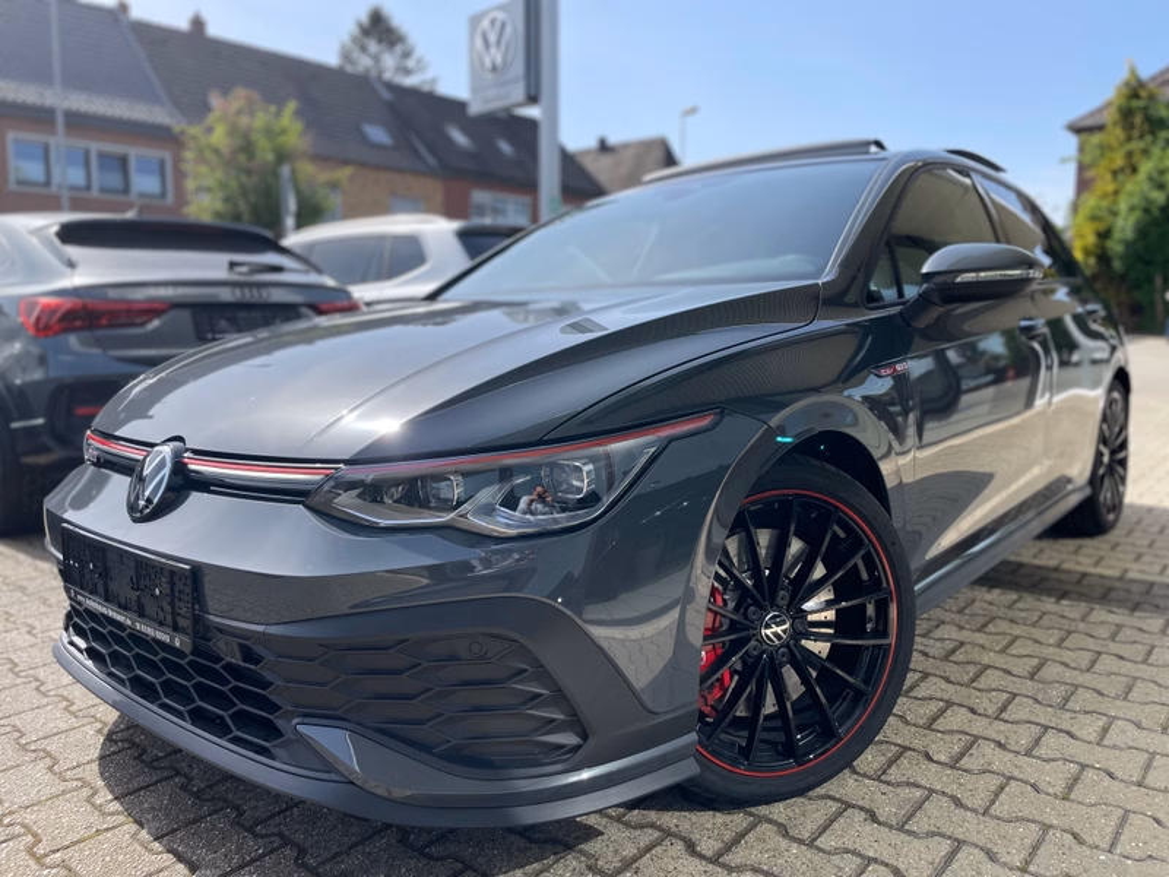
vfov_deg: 53.1
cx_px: 584
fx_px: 878
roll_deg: -0.4
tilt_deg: -7.1
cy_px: 438
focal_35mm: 26
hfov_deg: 67.3
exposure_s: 1/2451
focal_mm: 4.2
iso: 50
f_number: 1.6
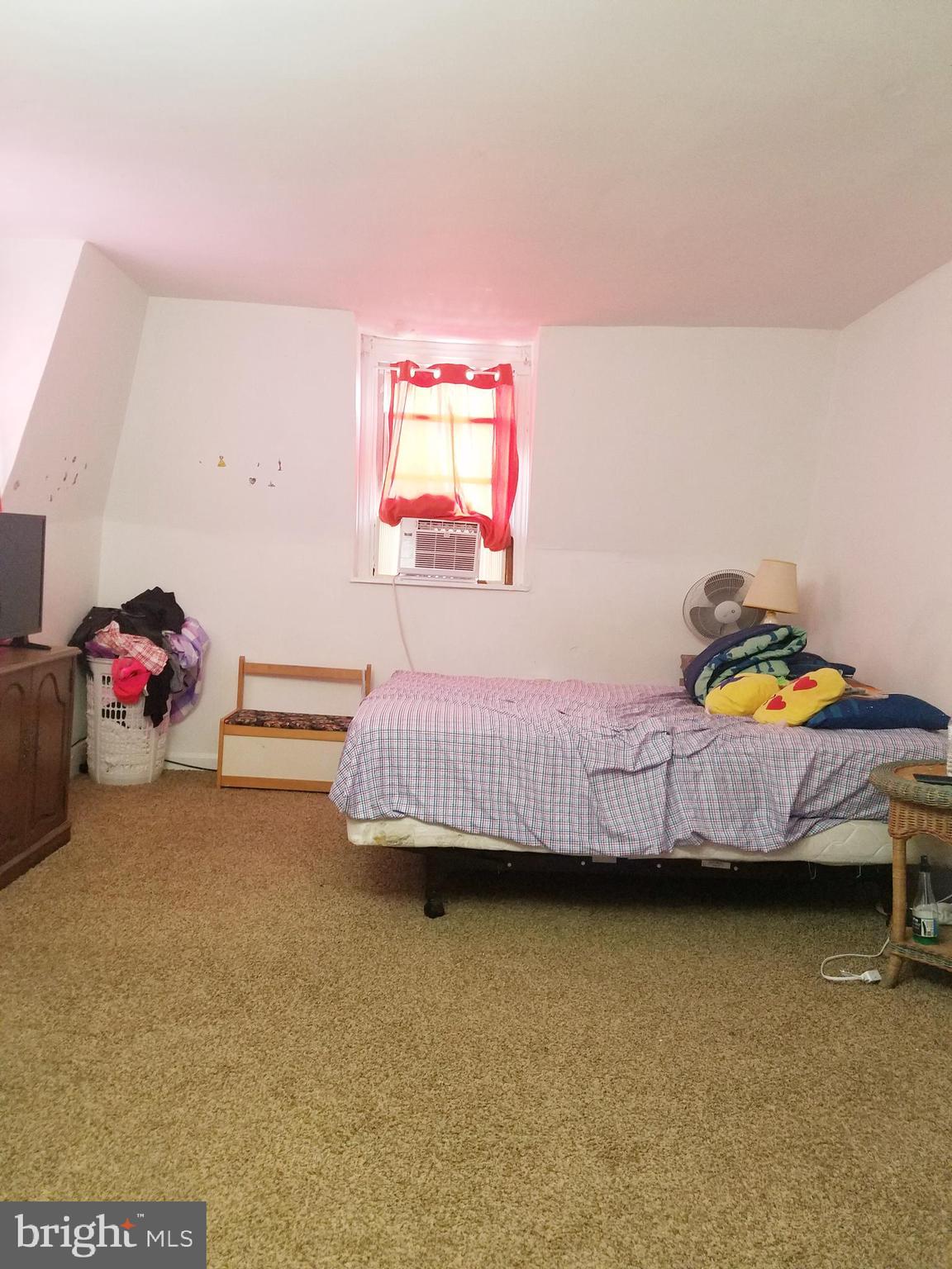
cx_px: 476
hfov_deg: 53.1
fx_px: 953
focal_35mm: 26
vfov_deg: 67.3
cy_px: 634
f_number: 1.7
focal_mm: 4.2
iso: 200
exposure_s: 1/24
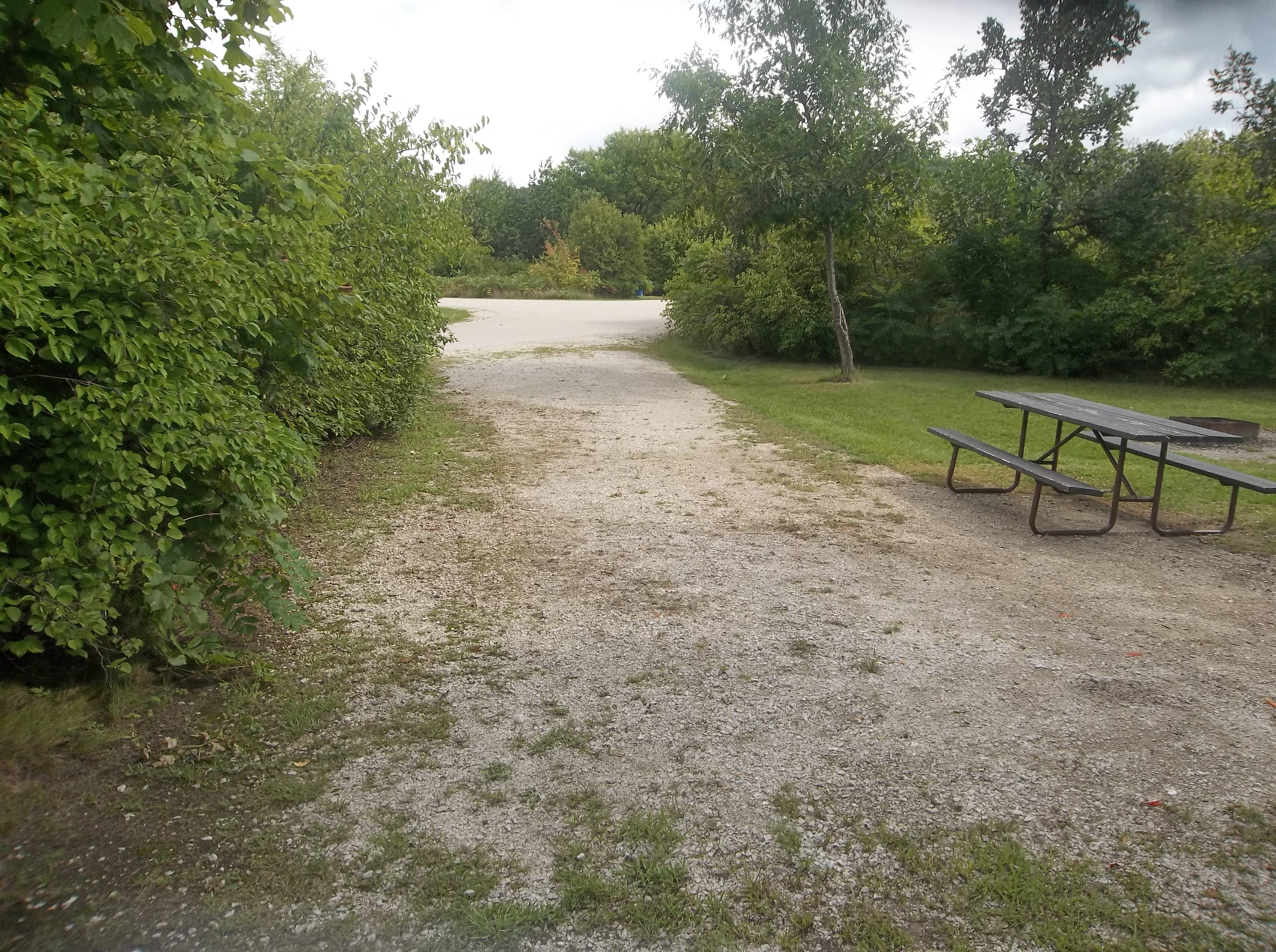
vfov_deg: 51.2
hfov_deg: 65.4
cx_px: 638
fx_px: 994
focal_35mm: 27
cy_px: 476
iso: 80
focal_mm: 4.9
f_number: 8.9
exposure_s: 1/100
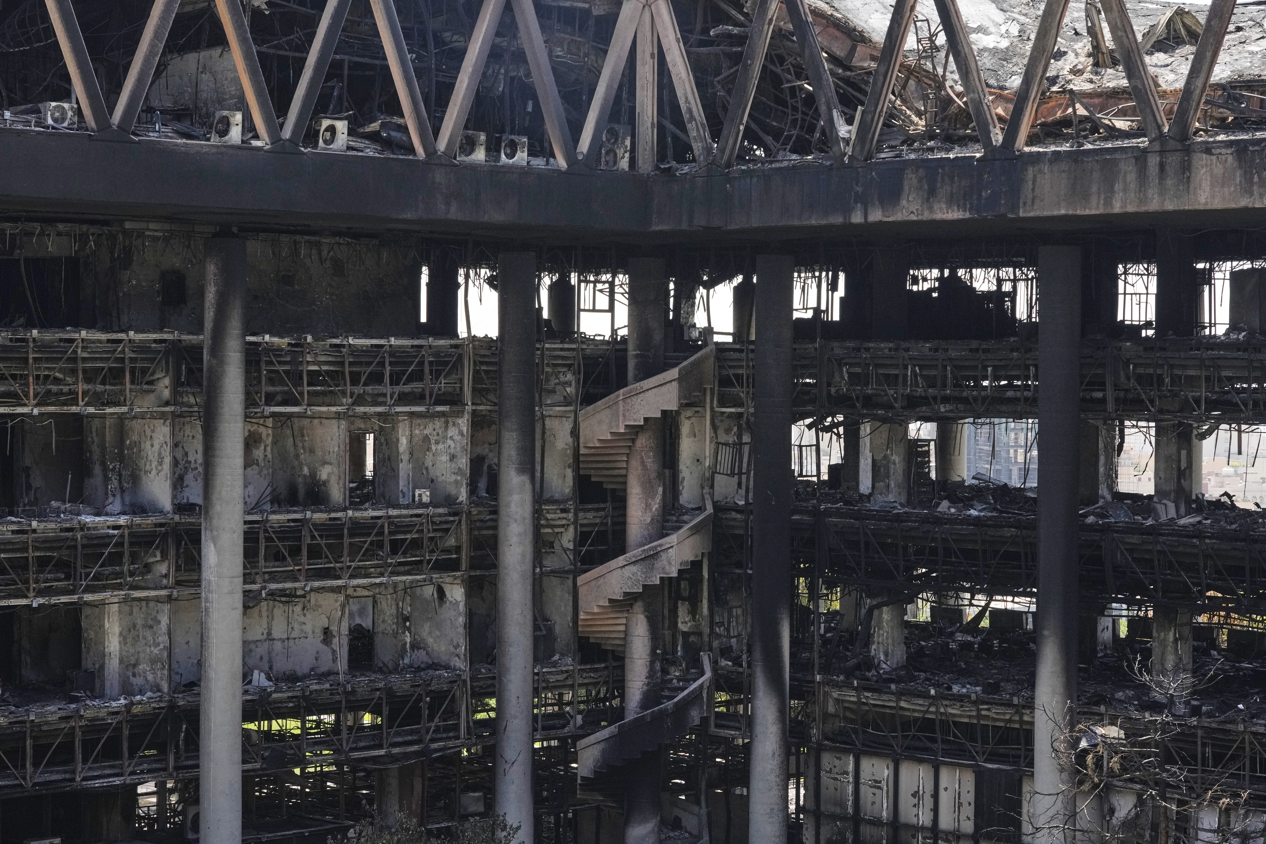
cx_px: 633
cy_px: 422
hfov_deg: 26.3
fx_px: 2708
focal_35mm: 77
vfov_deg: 17.7
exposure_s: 1/800
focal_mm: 77
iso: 1250
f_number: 10
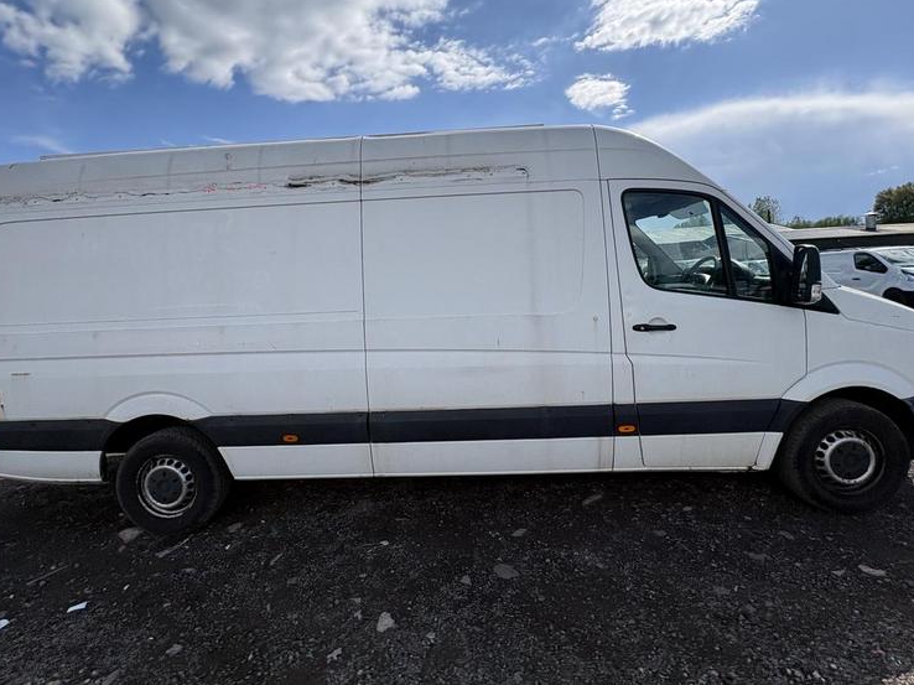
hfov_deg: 91.0
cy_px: 292
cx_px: 445
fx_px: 449
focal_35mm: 17
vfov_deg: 74.3
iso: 50
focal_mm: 2.22
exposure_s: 1/2083
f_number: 2.2
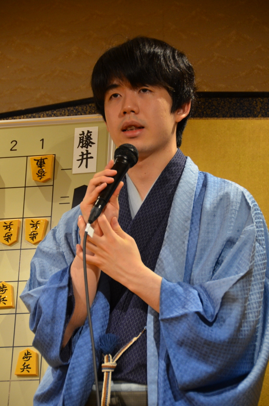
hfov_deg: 8.7
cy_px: 203
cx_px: 134
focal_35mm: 158
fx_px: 1772
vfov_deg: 13.1
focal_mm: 105
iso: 900
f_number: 5.3
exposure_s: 1/30
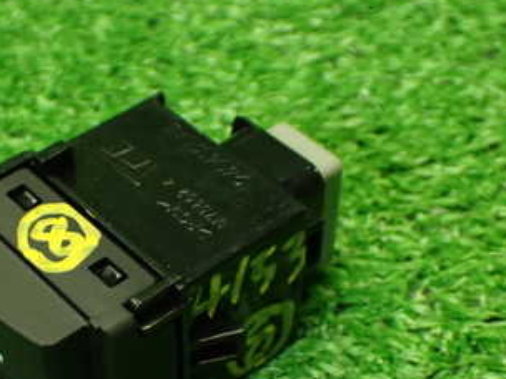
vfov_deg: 19.5
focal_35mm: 75
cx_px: 97
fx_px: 1096
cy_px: 299
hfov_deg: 25.5
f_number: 2.7
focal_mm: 6.83
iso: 800
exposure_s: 1/100
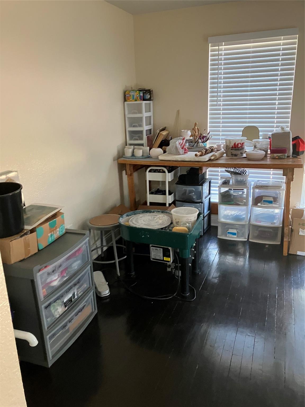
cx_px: 152
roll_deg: +0.6
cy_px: 204
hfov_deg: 49.7
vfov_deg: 63.4
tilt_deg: -16.1
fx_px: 329
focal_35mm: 28
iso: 320
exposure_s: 1/50
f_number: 1.8
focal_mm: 3.99
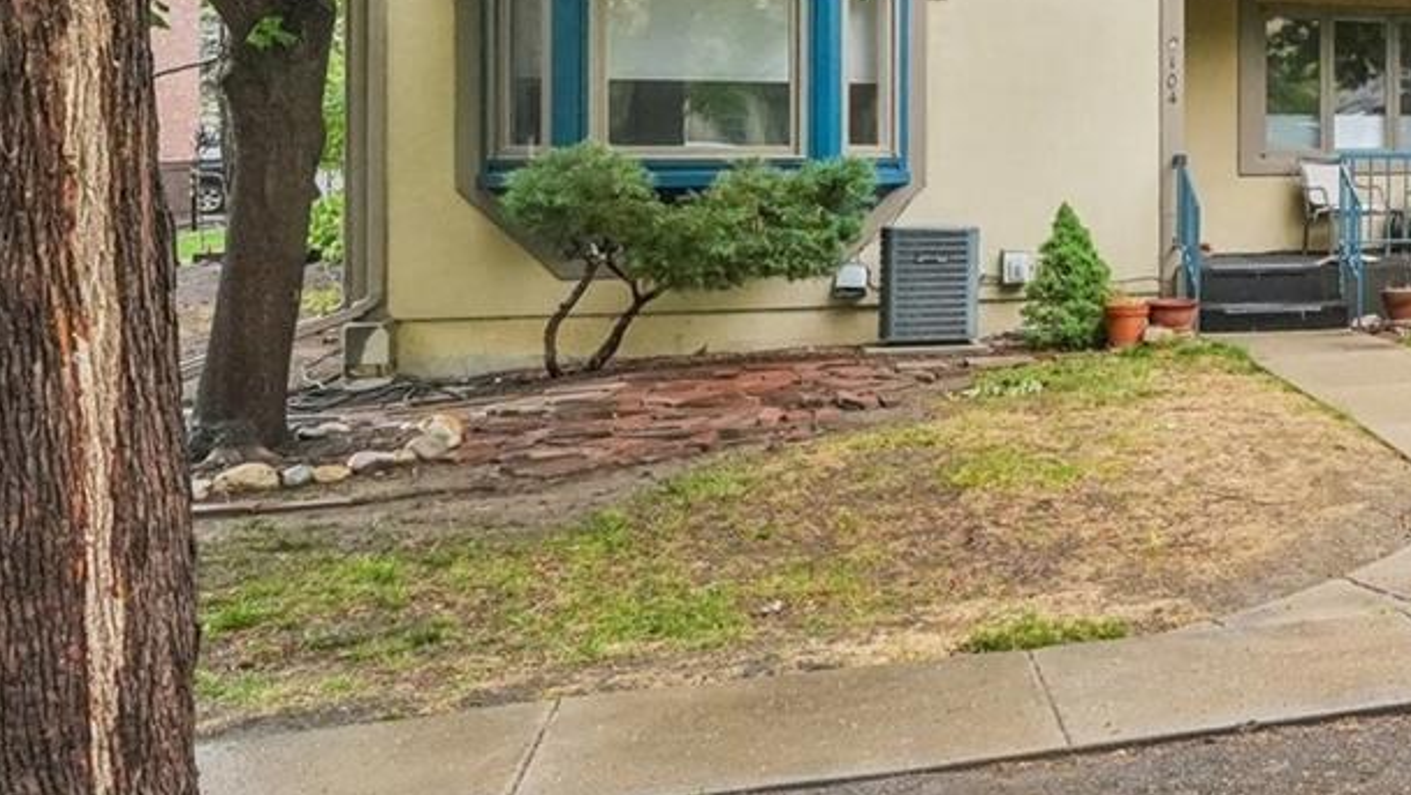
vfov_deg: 24.2
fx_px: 1729
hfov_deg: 34.6
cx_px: 1728
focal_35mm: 46
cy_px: -79
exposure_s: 1/200
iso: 800
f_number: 8
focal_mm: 11.2
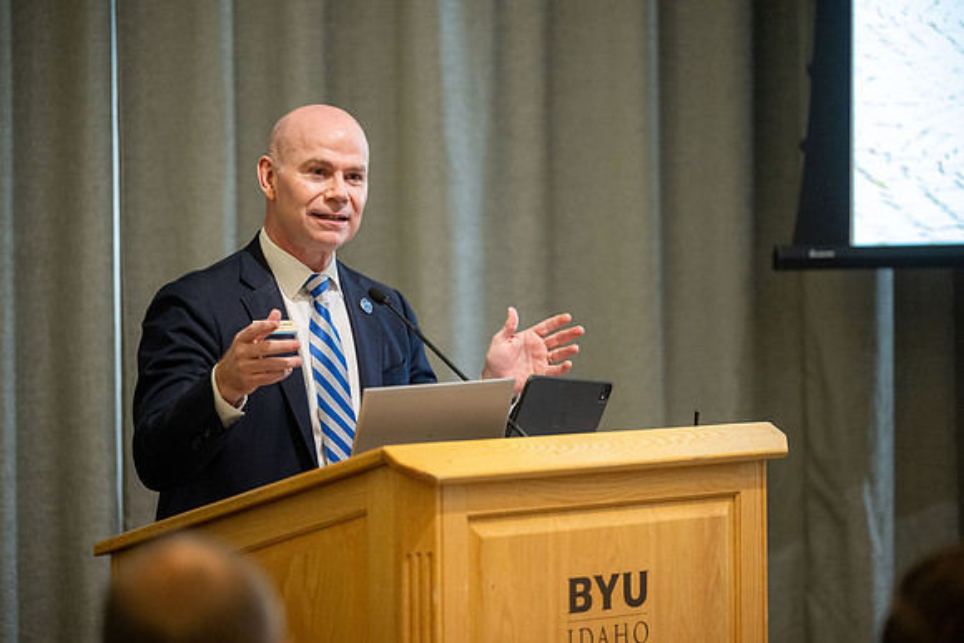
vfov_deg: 9.5
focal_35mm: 145
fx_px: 3884
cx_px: 482
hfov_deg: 14.2
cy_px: 322
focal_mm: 145
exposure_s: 1/200
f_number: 2.8
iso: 2500
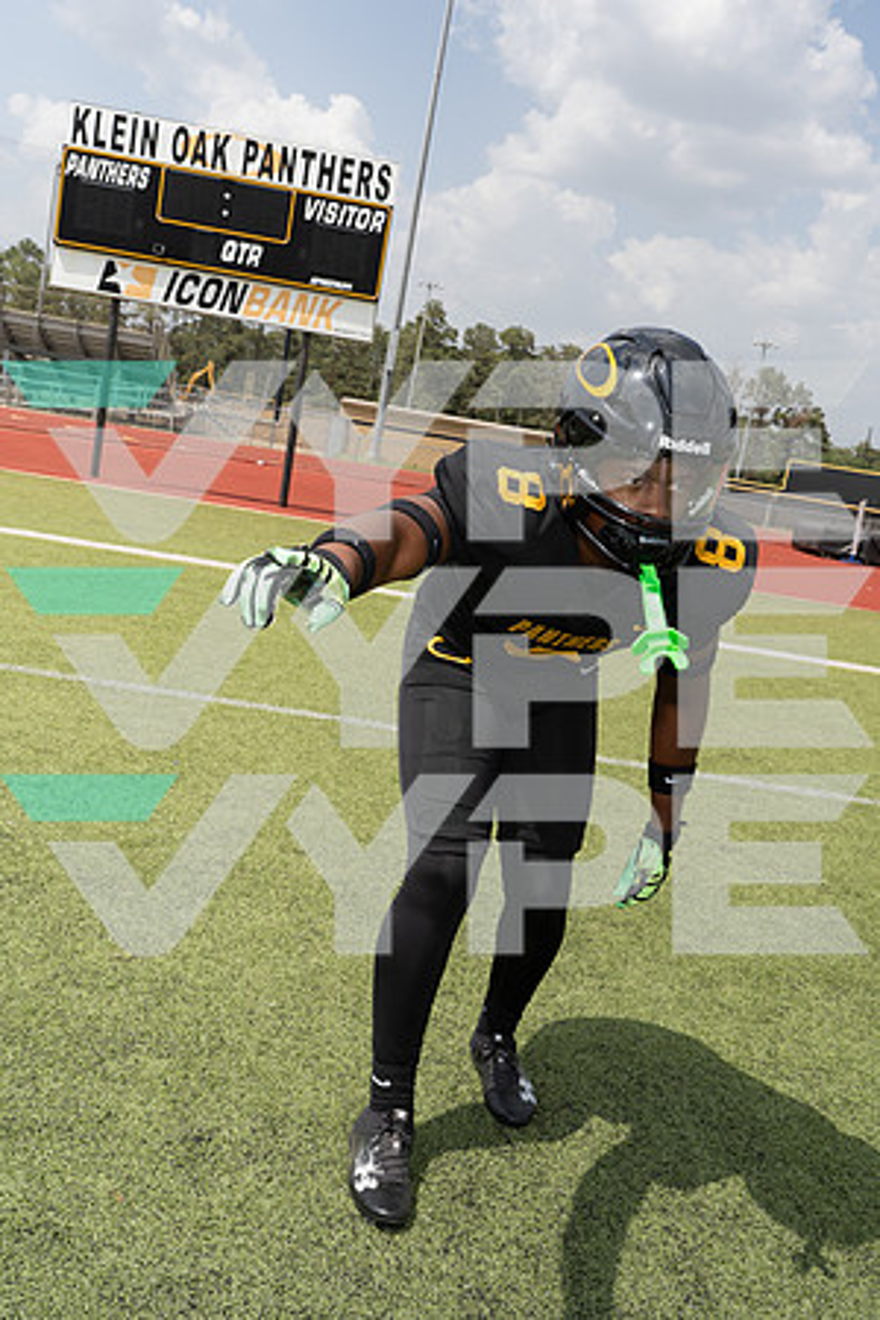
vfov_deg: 55.8
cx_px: 440
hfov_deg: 38.9
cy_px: 660
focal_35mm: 34
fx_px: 1247
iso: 160
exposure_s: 1/250
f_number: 11
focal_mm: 34
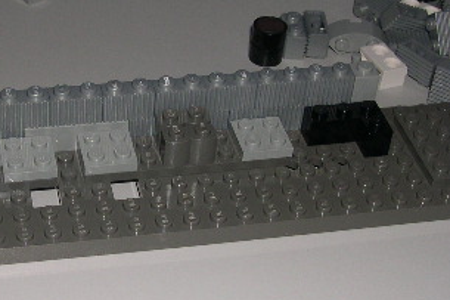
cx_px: 71
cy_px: 154
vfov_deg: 16.4
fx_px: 1037
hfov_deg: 24.0
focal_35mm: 83
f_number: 7.6
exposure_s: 1/60
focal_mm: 8
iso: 100
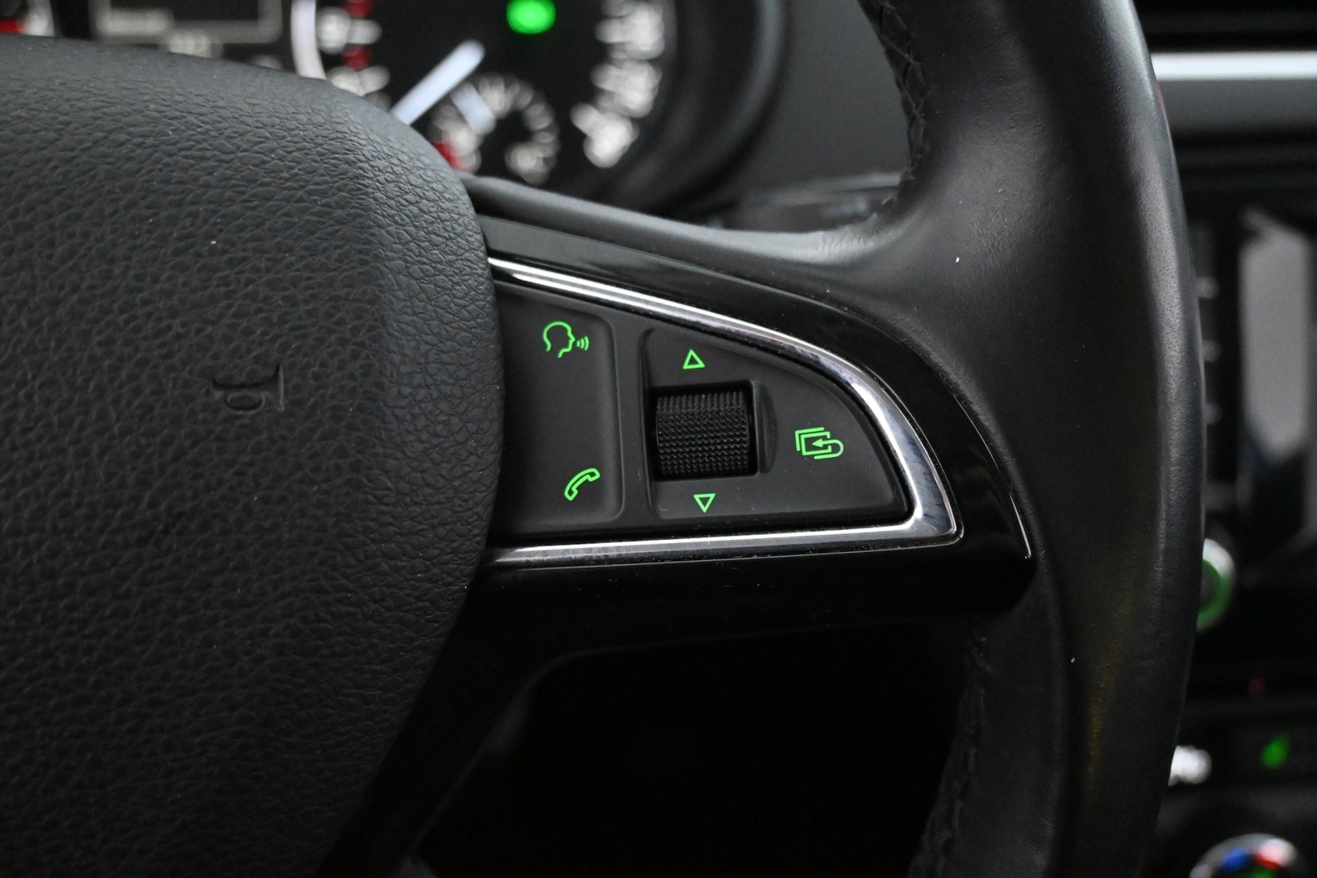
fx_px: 1262
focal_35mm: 34
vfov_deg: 38.4
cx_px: 658
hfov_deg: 55.1
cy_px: 439
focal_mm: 23
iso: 10000
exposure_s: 1/40
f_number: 4.2
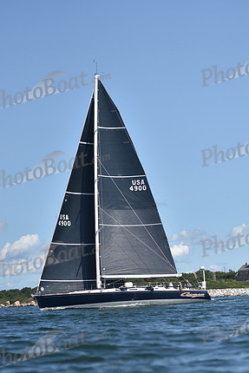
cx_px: 156
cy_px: 202
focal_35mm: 124
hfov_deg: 11.1
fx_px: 1285
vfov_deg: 16.5
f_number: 3.2
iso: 250
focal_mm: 92
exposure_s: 1/8000
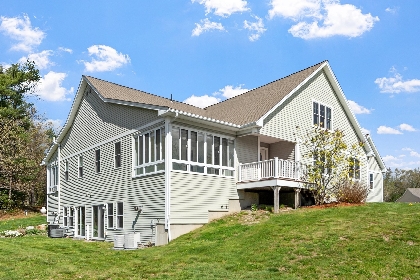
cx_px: 210
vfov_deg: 47.9
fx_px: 315
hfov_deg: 67.4
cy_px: 140
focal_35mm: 27
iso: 100
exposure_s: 1/500
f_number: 8
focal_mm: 18
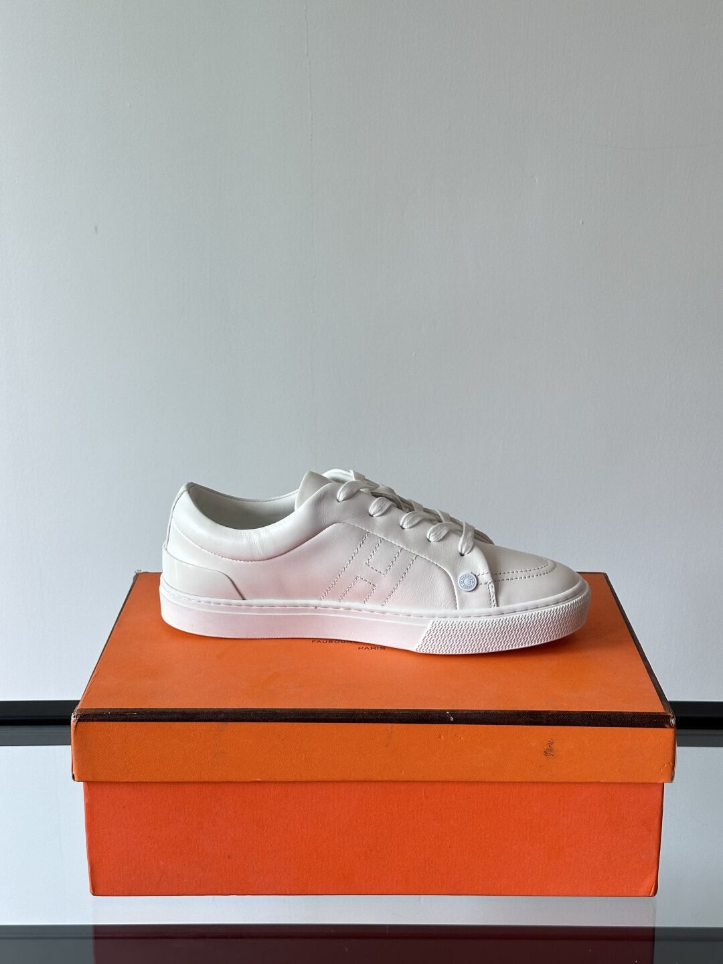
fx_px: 1337
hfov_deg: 30.3
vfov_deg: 39.7
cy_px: 482
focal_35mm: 48
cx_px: 362
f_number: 1.78
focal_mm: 6.86
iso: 64
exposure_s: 1/291
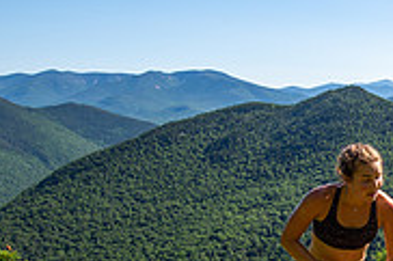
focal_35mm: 51
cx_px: 486
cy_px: 248
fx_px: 556
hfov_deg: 31.7
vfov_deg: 25.4
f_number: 6.3
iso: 100
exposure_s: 1/320
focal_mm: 16
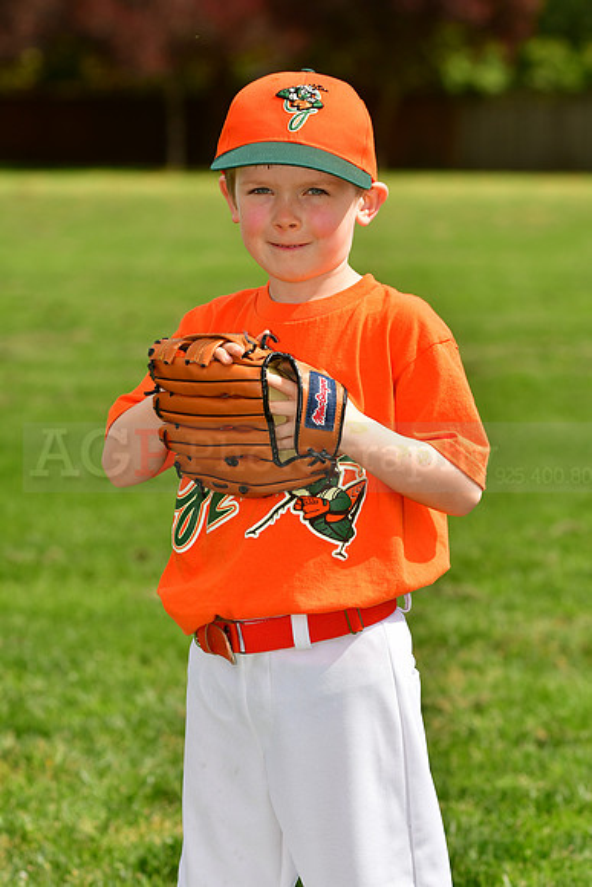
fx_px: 4289
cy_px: 444
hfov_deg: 7.9
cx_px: 296
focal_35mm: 174
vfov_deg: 11.8
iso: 200
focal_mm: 116
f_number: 5
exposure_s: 1/1000
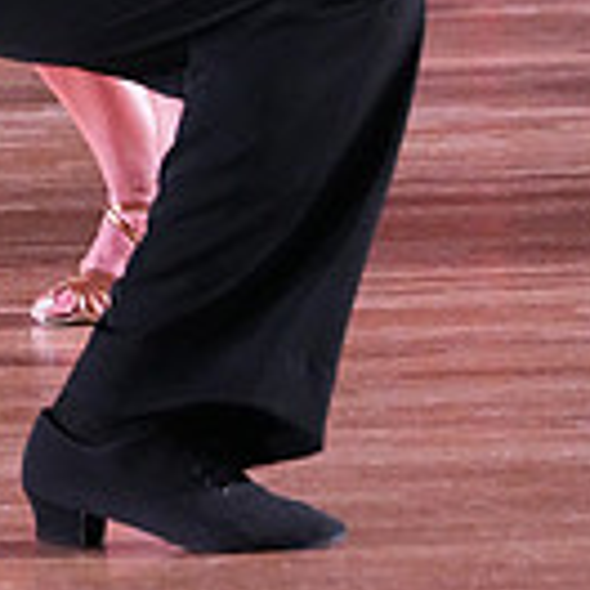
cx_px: 11
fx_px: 12631
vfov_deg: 2.7
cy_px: -541
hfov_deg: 2.7
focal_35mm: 655
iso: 12800
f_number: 5.6
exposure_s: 1/400
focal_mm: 176
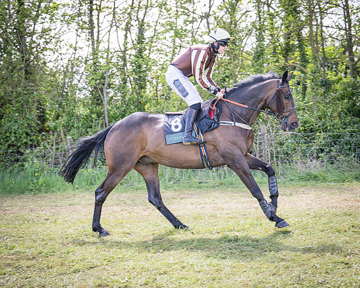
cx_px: 180
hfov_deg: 24.2
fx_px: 840
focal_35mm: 79
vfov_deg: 19.4
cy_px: 144
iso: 400
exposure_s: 1/640
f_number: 4
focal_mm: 70
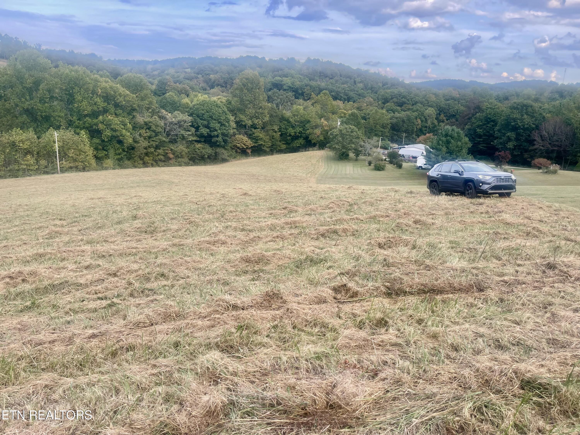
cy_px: 218
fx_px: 419
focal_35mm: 25
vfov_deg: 54.9
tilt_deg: -17.2
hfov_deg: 69.4
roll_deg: -3.4
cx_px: 290
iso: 32
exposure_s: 1/435
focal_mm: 5.1
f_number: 1.6
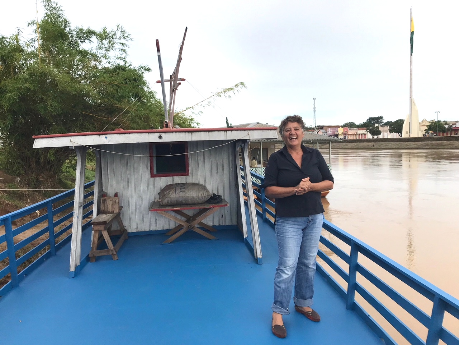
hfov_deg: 63.4
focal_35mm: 28
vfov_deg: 49.7
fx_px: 371
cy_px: 172
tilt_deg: -3.7
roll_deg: +1.8
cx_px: 230
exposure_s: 1/1520
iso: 20
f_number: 1.8
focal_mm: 3.99
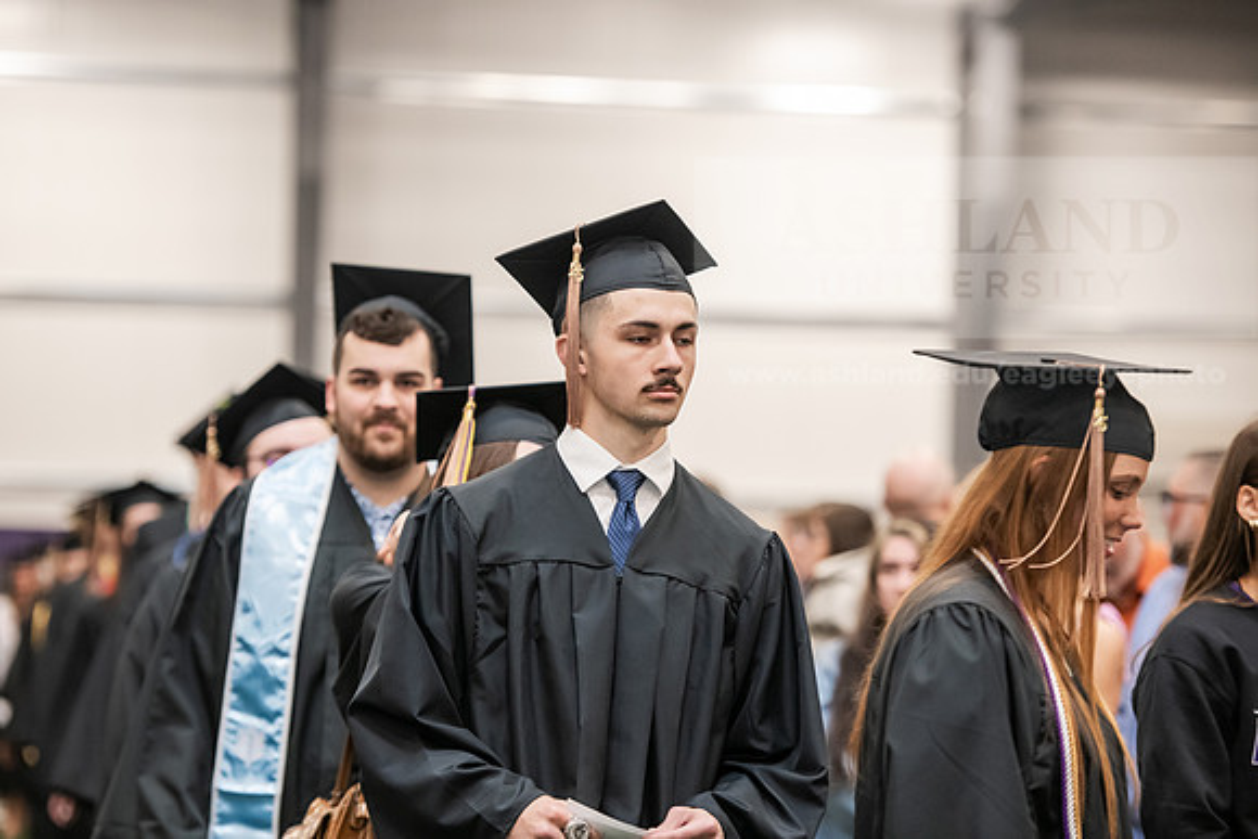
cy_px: 420
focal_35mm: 130
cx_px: 629
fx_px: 4544
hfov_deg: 15.8
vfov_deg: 10.6
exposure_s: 1/200
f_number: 3.2
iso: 2500
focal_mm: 130
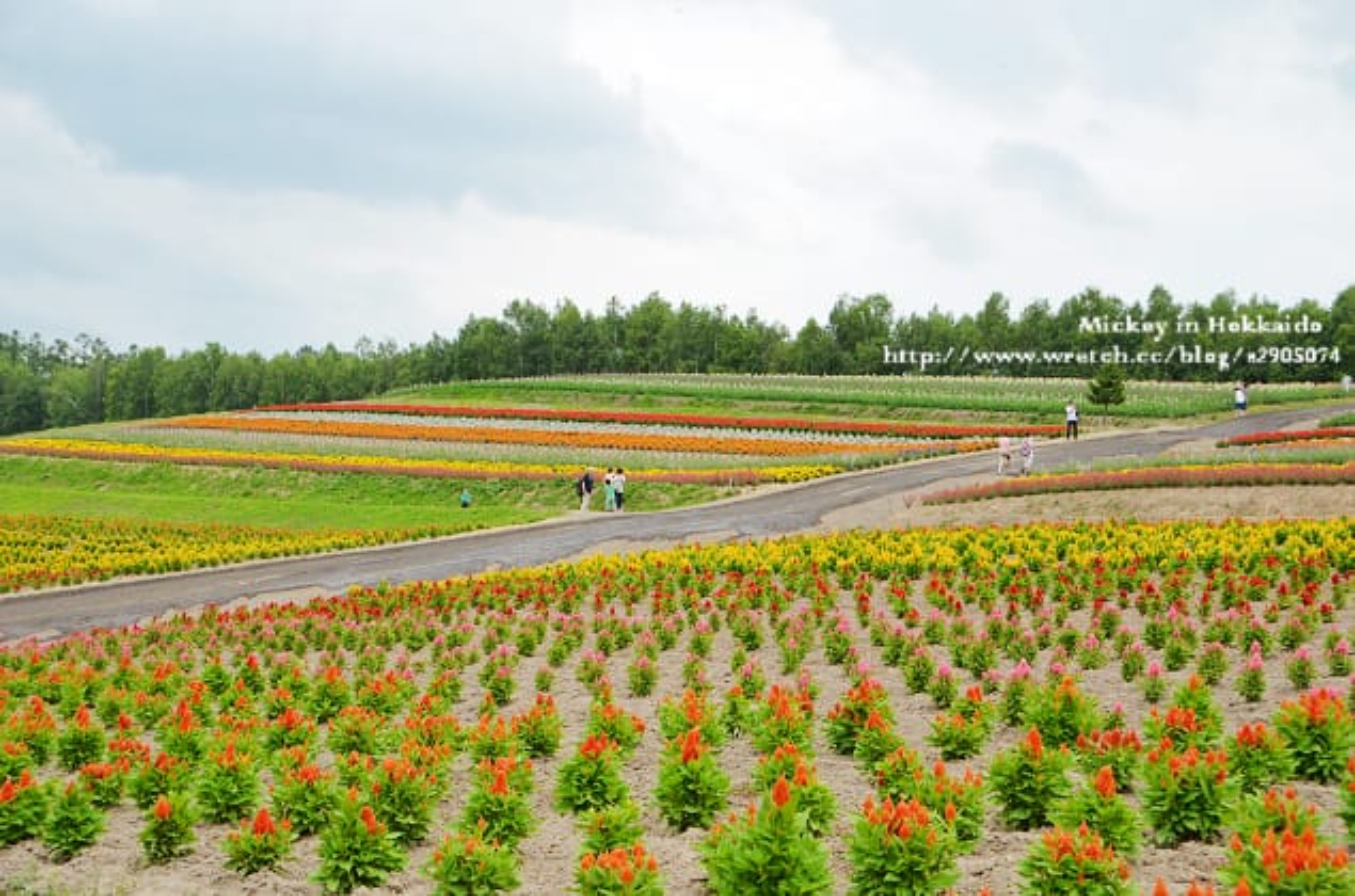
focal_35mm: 40
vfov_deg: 32.8
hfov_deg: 48.0
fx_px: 1521
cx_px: 678
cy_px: 448
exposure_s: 1/2000
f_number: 5.6
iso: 800
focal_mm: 27
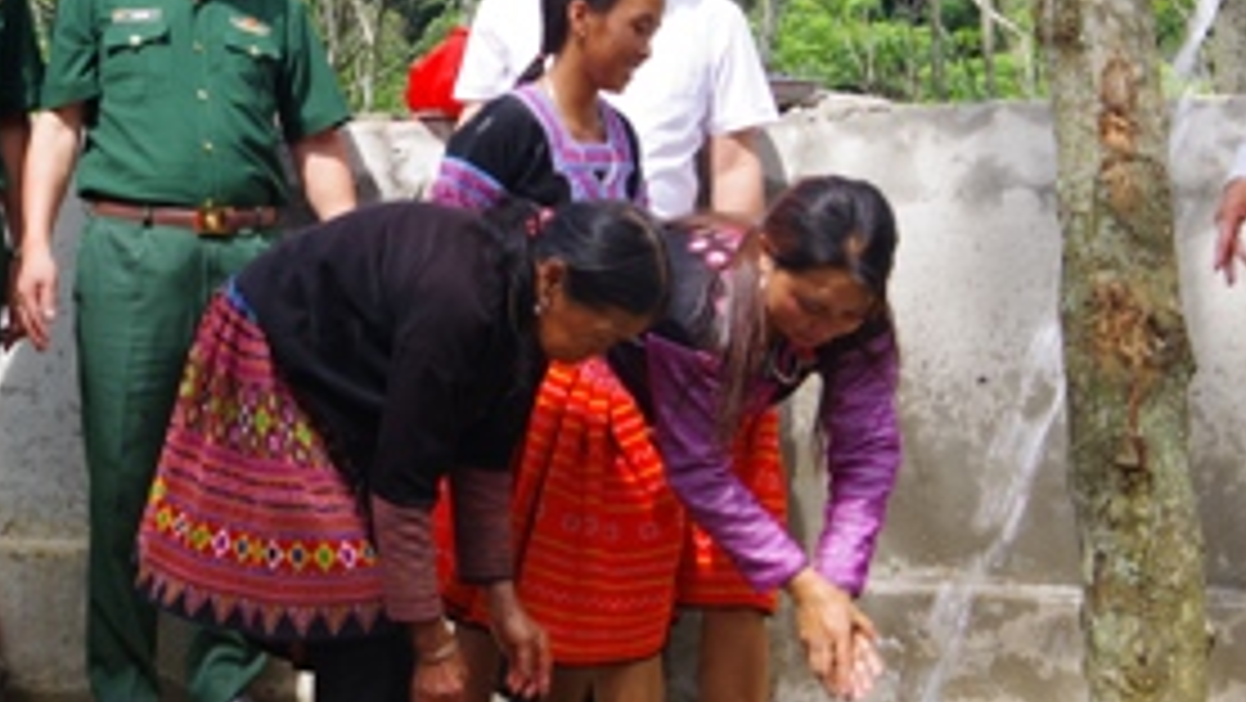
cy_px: 304
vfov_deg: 16.1
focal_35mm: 75
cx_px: 256
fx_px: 2479
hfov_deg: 27.7
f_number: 8
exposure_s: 1/100
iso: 200
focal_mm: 21
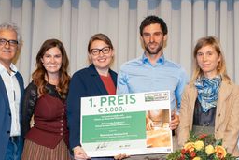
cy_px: 140
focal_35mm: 72
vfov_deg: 18.7
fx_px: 478
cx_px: 166
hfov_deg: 27.8
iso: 640
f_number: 2.8
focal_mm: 24
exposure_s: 1/160
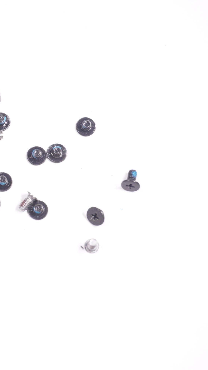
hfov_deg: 12.4
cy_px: 186
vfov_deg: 22.5
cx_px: -53
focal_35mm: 95
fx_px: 932
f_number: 5.6
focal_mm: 40
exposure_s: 1/160
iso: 640
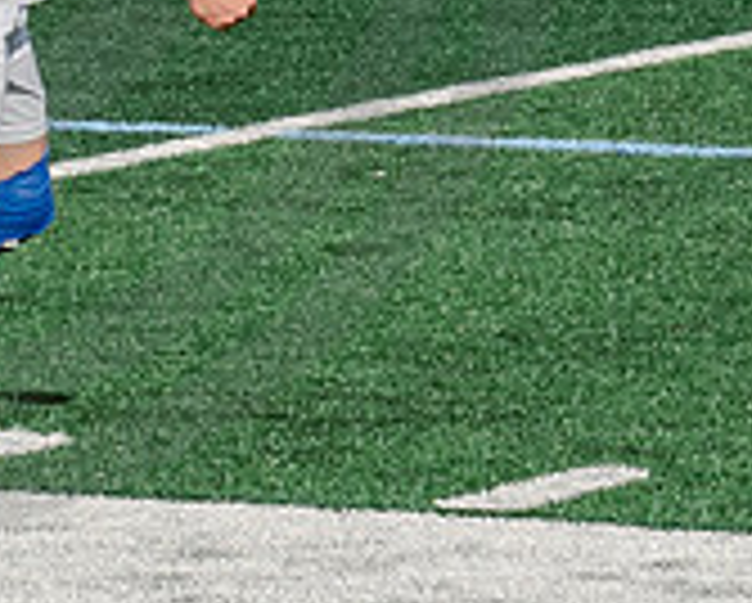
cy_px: -171
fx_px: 13481
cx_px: -315
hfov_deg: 3.2
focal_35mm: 605
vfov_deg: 2.6
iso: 640
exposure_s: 1/4000
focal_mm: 70
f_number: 5.6
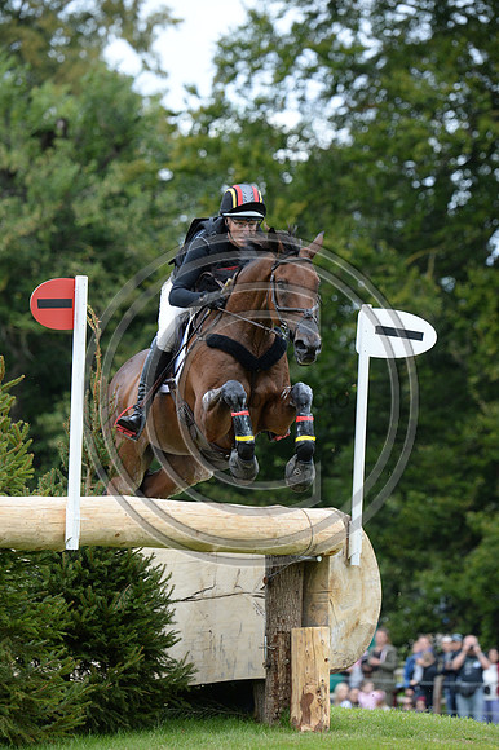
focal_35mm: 290
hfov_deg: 4.7
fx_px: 6036
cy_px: 375
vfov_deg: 7.1
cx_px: 250
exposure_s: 1/1000
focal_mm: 290
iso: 1000
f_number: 6.3
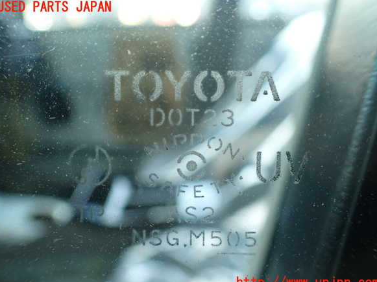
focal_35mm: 31
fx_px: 337
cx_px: 188
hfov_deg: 58.4
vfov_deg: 45.4
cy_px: 145
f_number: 2.3
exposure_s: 1/125
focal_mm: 5.4
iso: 400
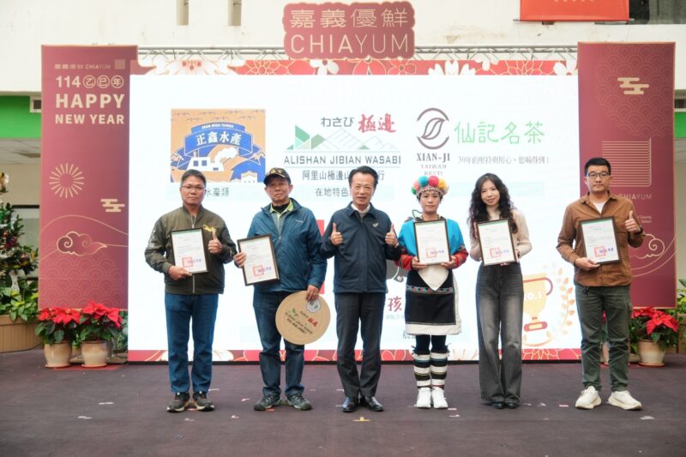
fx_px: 705
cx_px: 343
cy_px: 228
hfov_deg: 51.9
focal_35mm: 37
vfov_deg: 35.9
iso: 500
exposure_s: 1/250
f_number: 3.2
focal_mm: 37
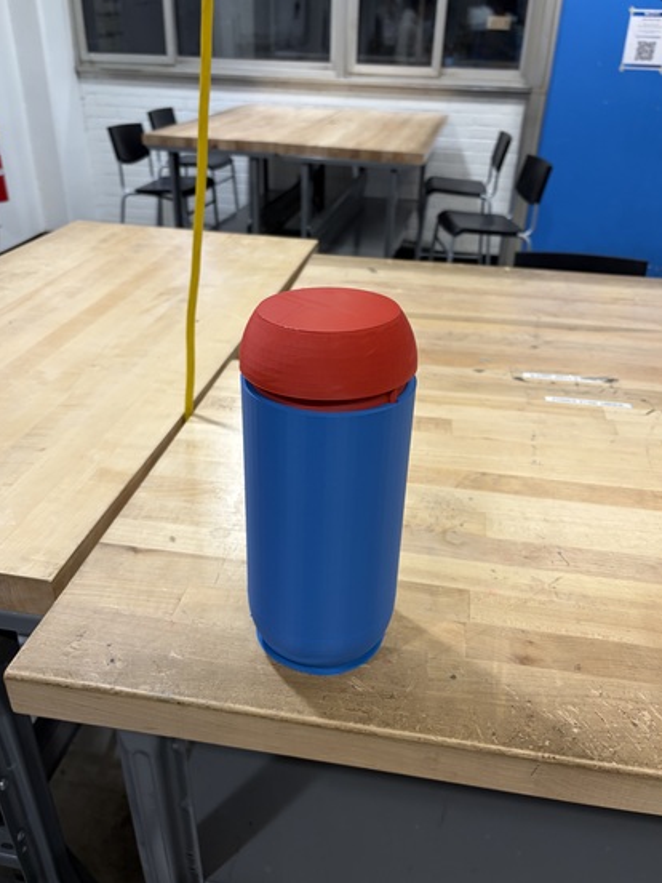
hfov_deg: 51.4
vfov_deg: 65.3
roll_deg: -2.3
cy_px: 433
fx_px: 688
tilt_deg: -29.7
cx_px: 337
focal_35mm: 27
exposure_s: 1/60
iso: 100
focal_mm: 5.96
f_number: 1.6
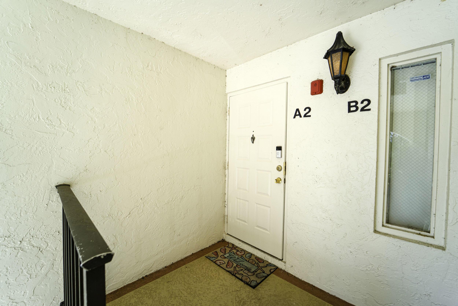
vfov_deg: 81.2
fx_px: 178
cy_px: 153
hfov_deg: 104.3
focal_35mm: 14
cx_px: 229
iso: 100
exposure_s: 1/160
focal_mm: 14
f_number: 4
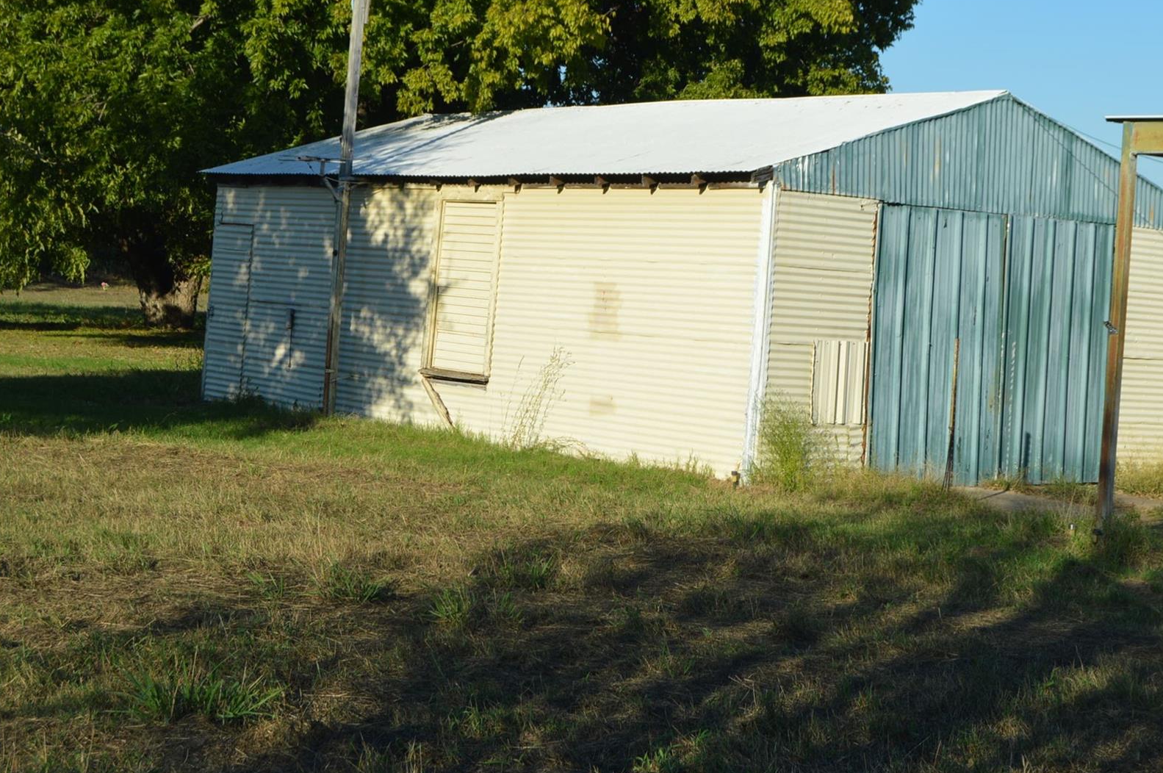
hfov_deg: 30.5
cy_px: 313
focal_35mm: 66
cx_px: 671
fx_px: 2130
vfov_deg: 20.5
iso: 100
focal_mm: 34
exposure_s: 1/320
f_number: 9
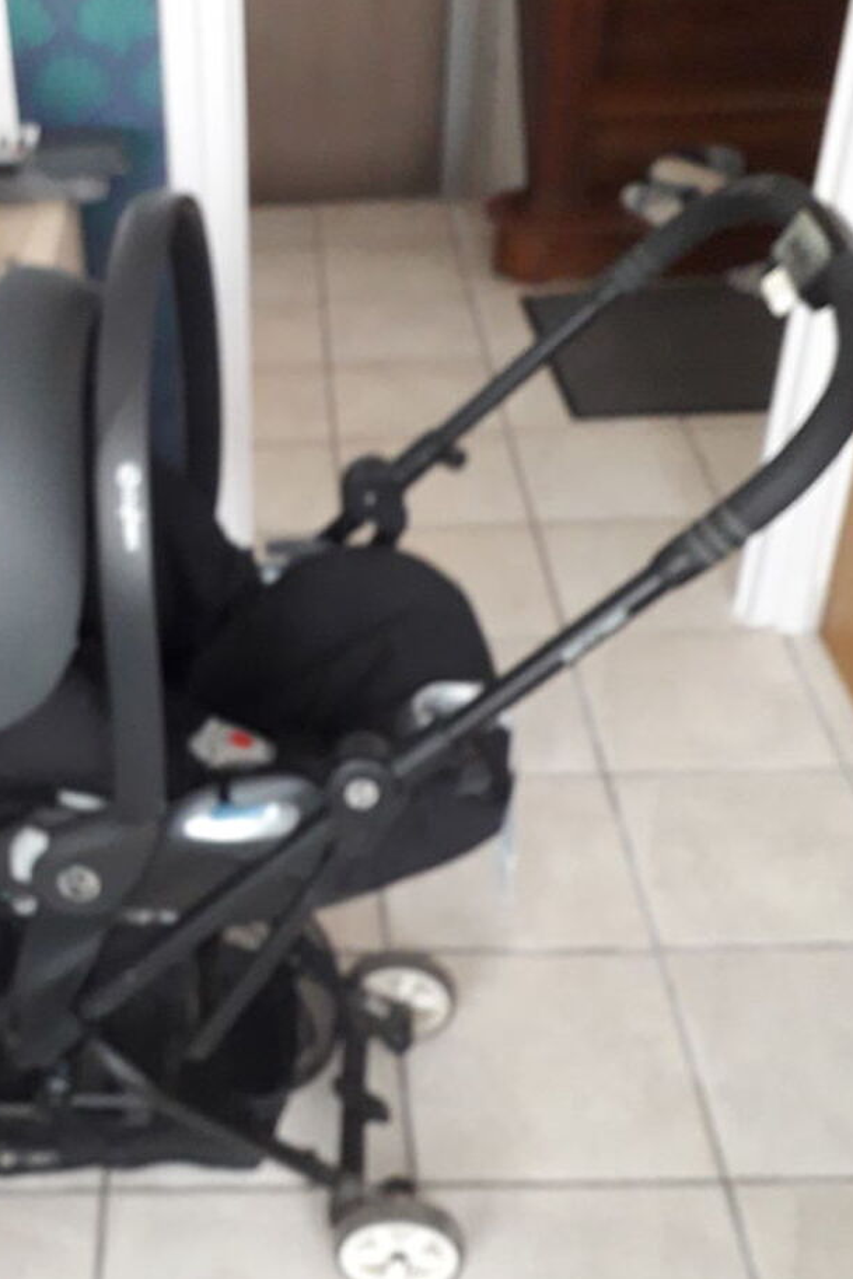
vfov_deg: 47.4
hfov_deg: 31.9
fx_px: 1457
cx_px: 195
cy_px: 652
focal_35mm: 41
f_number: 1.9
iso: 320
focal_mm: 3.6
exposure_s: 1/25
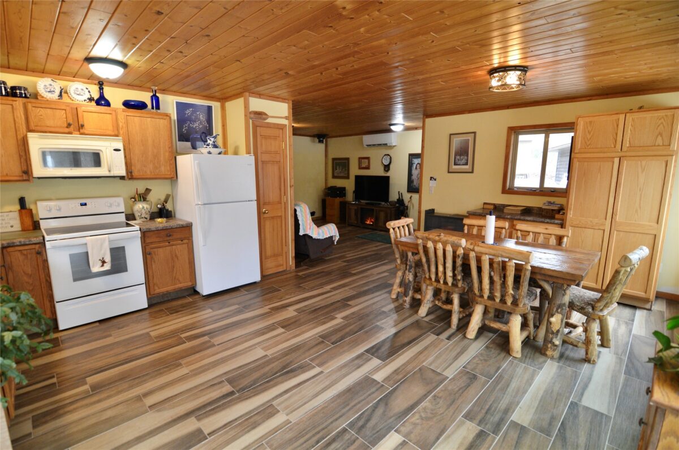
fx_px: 311
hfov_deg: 95.1
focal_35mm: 16
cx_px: 340
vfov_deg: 71.8
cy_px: 225
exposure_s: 1/50
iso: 800
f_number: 3.5
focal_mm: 11
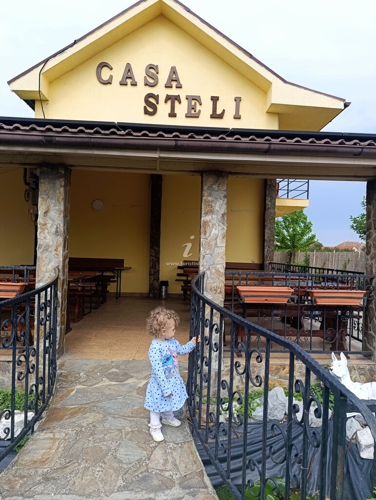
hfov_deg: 59.0
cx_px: 188
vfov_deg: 73.8
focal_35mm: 23
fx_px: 332
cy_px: 250
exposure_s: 1/389
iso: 50
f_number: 1.6
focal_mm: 6.14
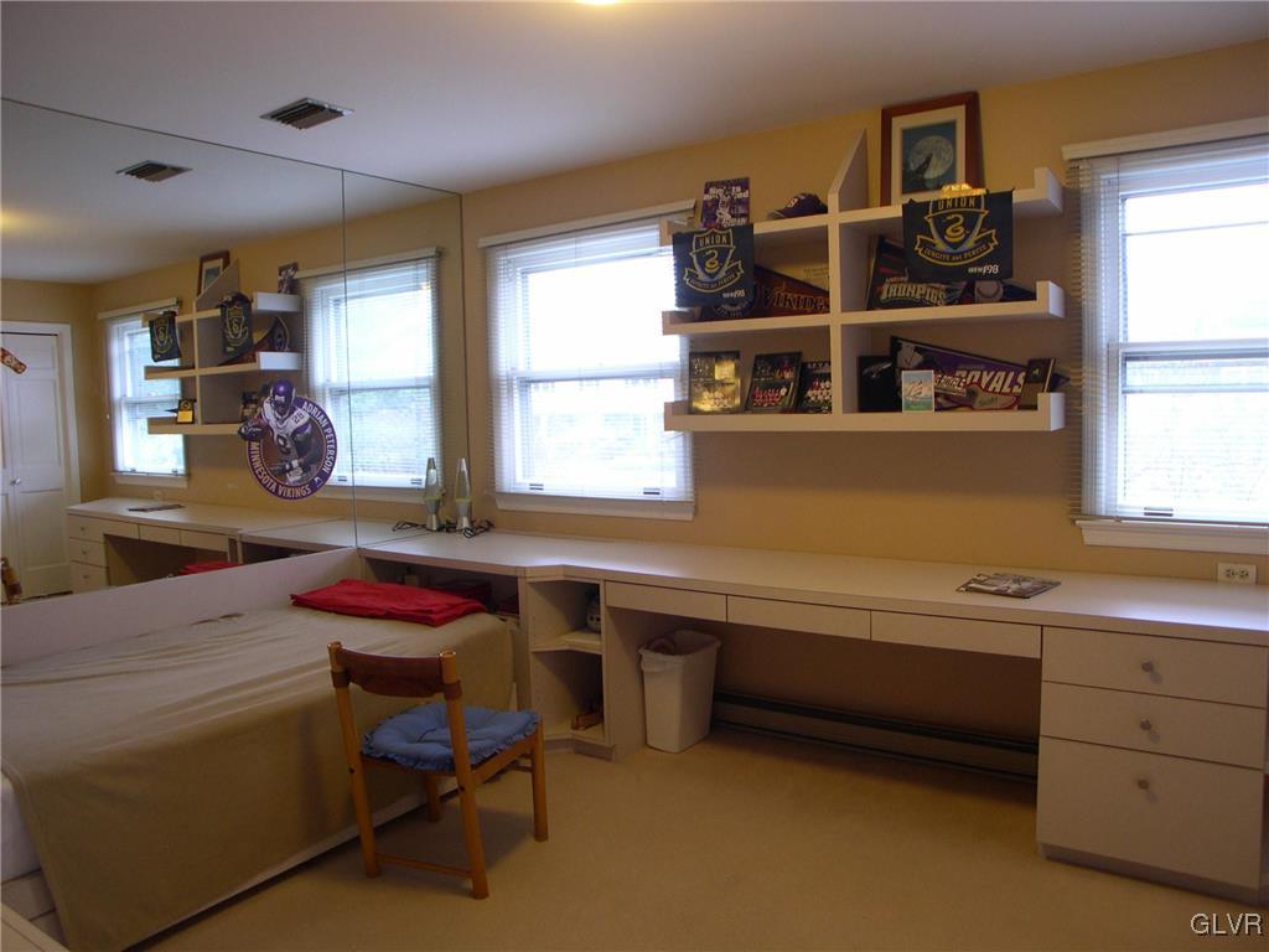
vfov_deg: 37.7
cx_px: 634
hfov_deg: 49.0
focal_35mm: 38
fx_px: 1393
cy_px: 476
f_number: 2.8
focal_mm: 8
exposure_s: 1/4.4
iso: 132
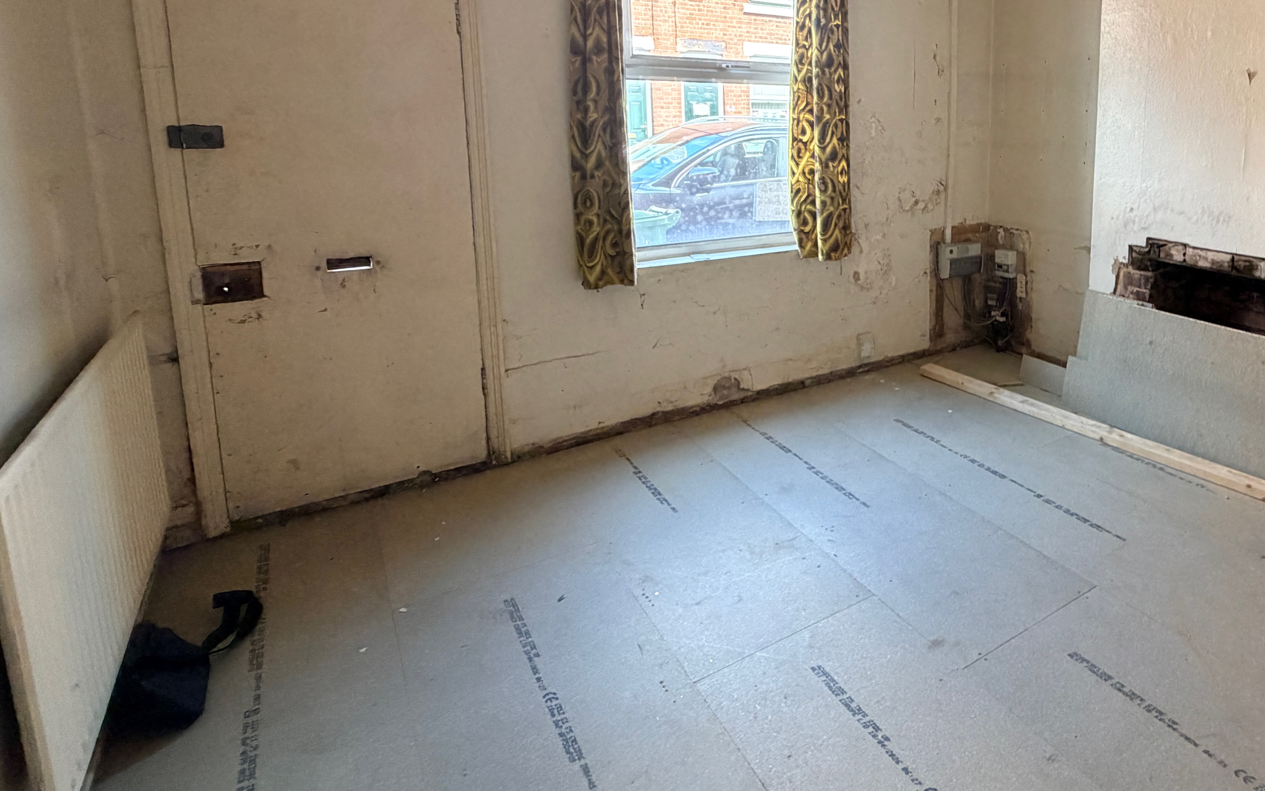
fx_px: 758
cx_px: 936
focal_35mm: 22
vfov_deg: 53.2
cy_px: 225
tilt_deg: -9.3
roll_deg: -1.0
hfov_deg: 74.4
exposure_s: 1/97
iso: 320
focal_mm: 2.22
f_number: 2.2
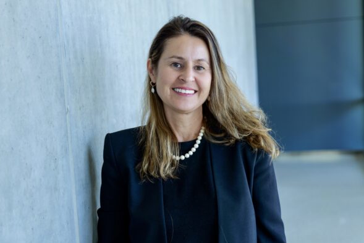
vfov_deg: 23.8
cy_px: 121
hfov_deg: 35.0
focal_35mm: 57
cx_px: 180
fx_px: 576
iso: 250
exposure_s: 1/60
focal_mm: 56
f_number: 4
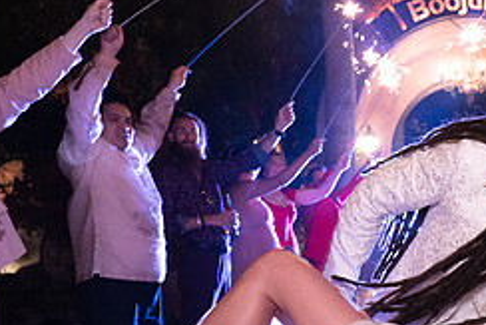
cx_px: 520
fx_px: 770
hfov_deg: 31.5
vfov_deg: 23.1
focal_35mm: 57
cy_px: 306
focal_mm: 24
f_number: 4
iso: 3200
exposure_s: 1/60
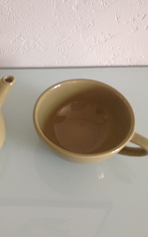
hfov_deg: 25.2
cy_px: 119
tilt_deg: -53.6
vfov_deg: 40.3
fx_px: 323
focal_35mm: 50
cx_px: 21
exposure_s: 1/15
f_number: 2.4
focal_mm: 4.28
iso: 125
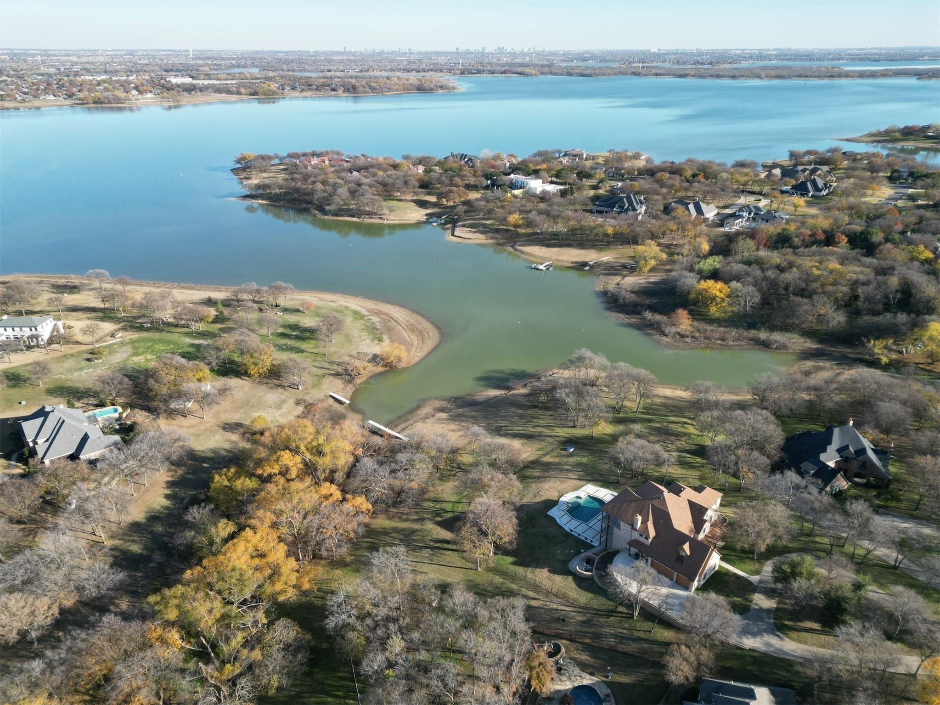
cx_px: 470
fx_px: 652
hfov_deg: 71.6
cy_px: 352
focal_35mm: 24
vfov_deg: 56.8
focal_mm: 6.72
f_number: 1.7
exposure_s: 1/1600
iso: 200
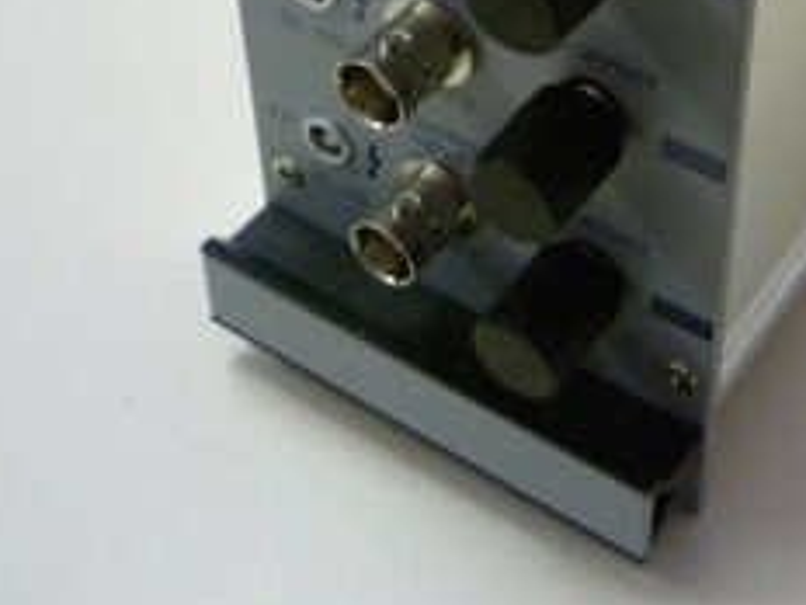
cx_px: 684
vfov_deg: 18.8
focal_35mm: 75
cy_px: -73
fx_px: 1746
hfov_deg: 25.4
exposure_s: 1/30
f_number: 3.3
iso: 400
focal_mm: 5.2
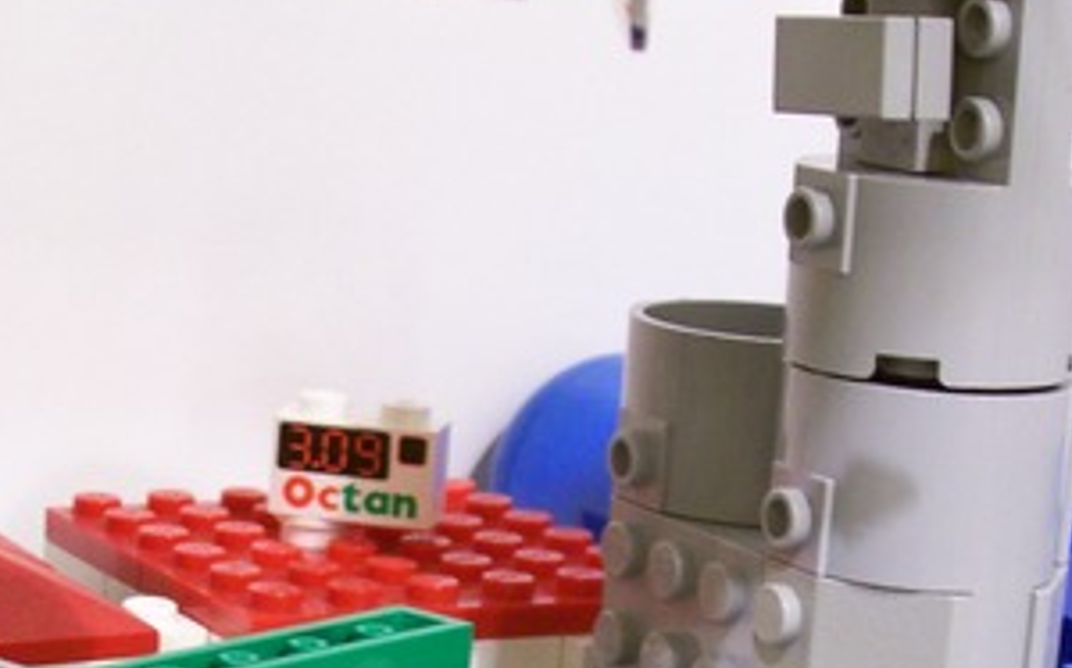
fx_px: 3503
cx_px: 411
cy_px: 636
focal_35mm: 120
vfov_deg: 10.8
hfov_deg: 17.4
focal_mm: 8.7
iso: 160
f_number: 3.2
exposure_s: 1/16.3
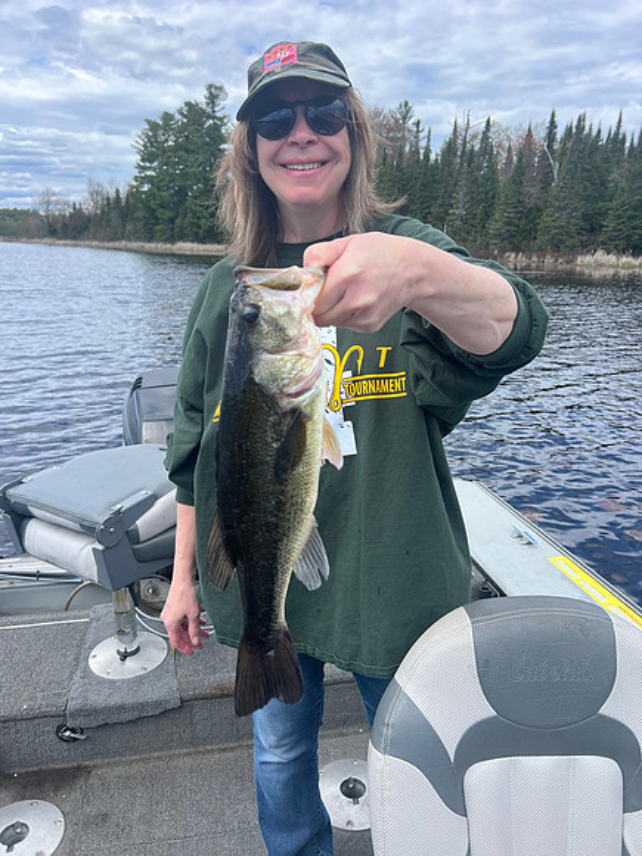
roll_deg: +0.5
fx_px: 643
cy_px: 428
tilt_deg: -16.1
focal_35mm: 26
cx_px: 321
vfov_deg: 67.3
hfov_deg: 53.1
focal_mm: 5.7
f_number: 1.5
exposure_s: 1/1808
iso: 50
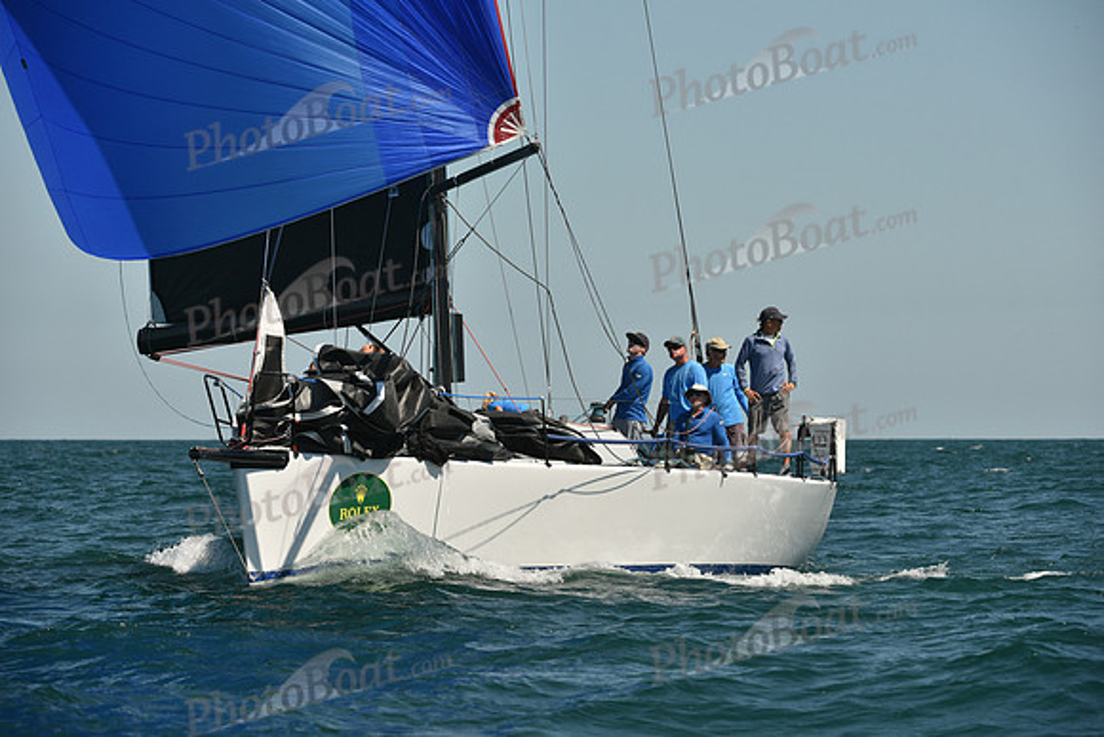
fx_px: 7361
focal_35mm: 240
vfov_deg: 5.7
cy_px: 368
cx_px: 552
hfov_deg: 8.6
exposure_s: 1/1250
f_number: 7.1
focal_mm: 240
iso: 250
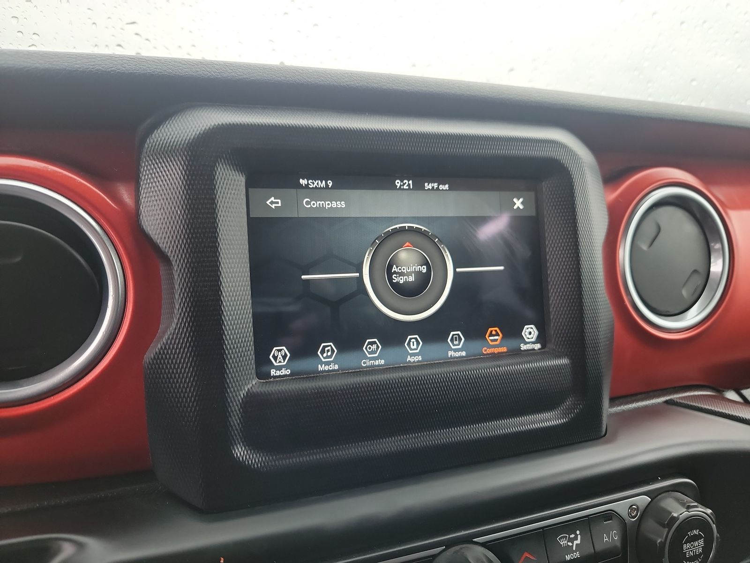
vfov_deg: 56.8
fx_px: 520
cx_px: 375
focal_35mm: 24
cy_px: 282
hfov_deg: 71.6
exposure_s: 1/59
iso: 215
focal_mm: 6.7
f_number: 1.8
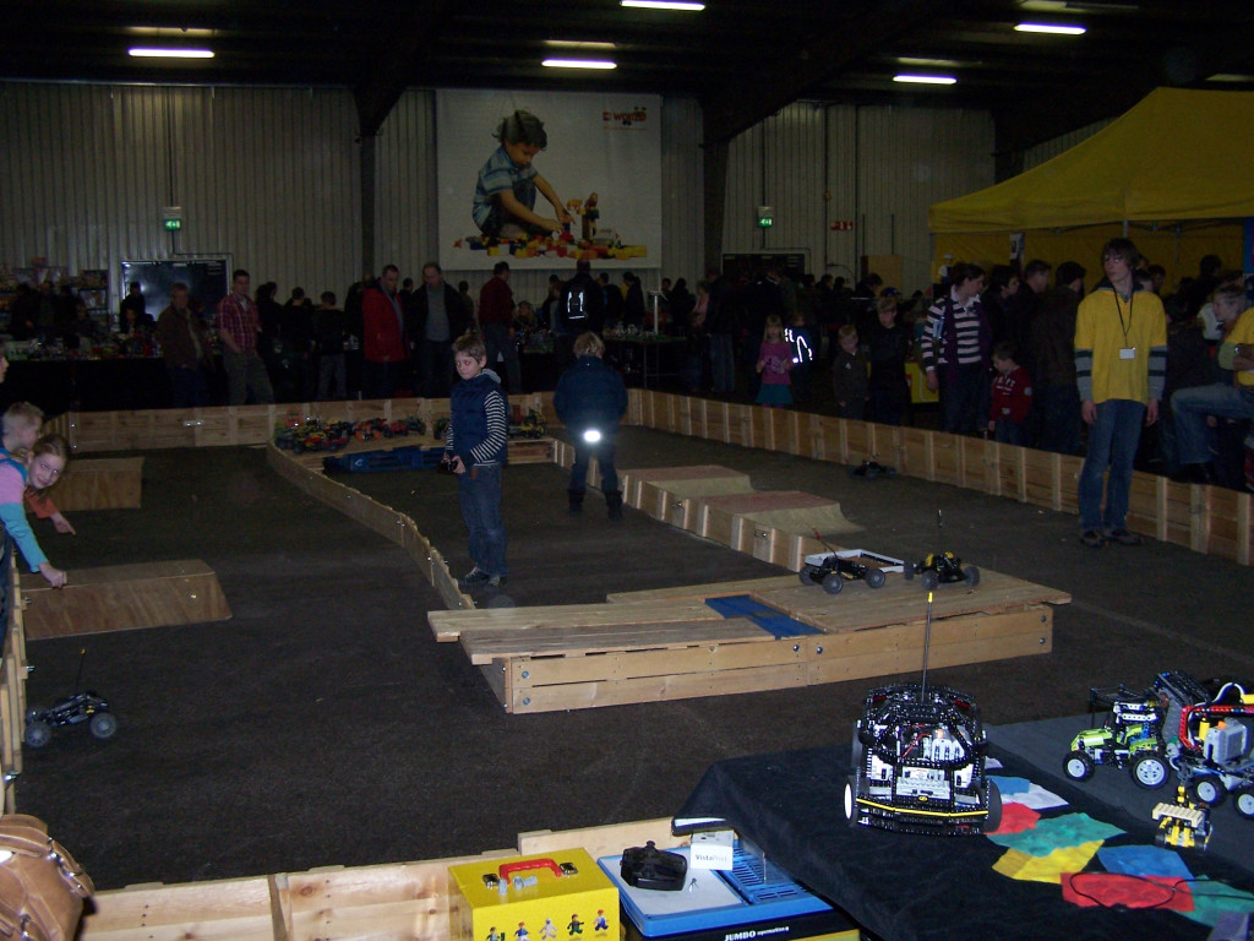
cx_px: 627
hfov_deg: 49.0
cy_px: 470
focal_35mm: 38
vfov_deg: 37.7
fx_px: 1377
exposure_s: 1/60
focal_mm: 6.3
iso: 140
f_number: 2.8
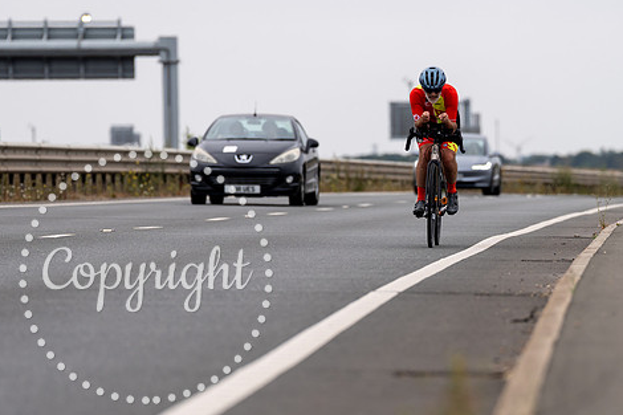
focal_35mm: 395
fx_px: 6833
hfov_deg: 5.2
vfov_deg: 3.5
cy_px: 269
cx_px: 428
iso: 100
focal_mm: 200
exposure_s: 1/800
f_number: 3.5
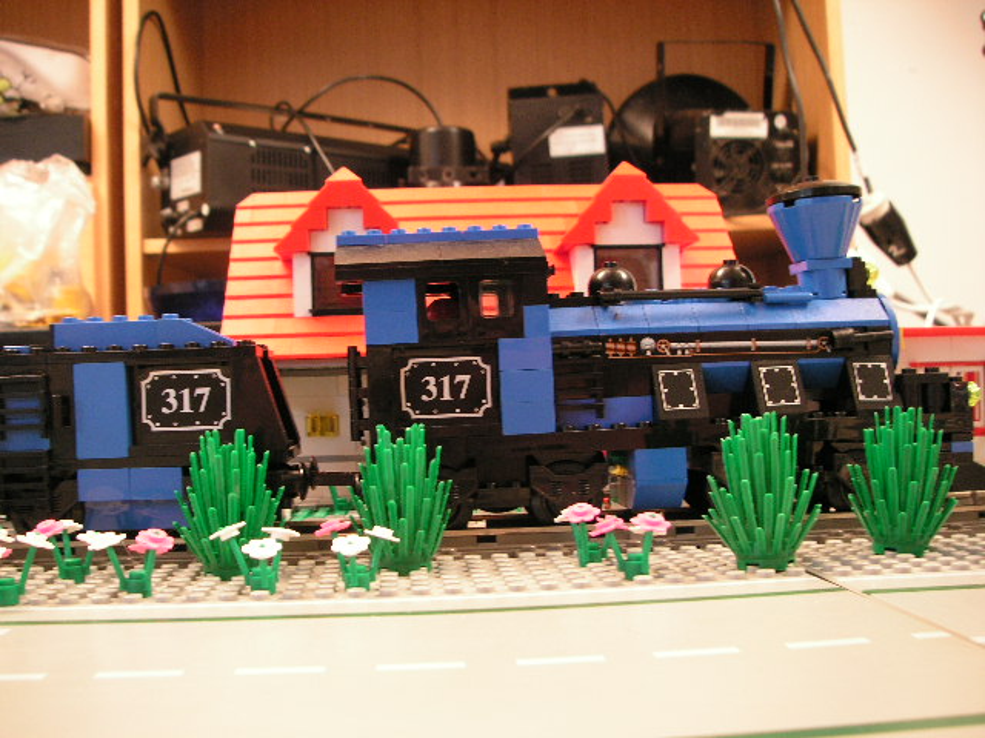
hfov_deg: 49.0
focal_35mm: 38
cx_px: 492
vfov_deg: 37.7
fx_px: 1081
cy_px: 369
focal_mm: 6.3
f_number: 3.3
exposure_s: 1/2
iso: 100
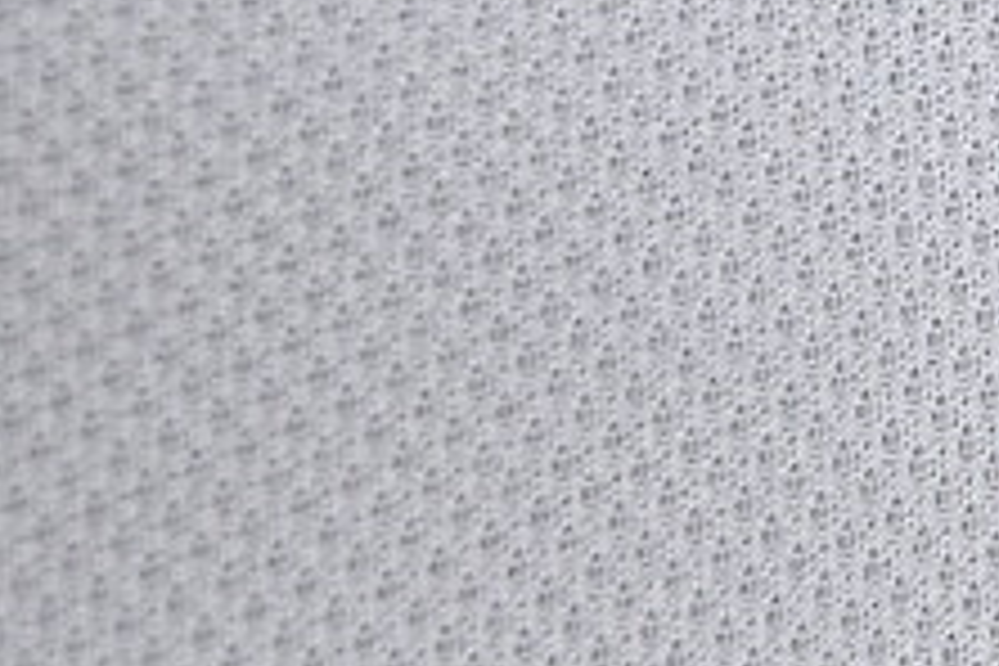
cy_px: 0
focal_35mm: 365
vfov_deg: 3.8
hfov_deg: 5.5
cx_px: 2066
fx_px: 10128
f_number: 7.1
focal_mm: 50
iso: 160
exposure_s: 1/100
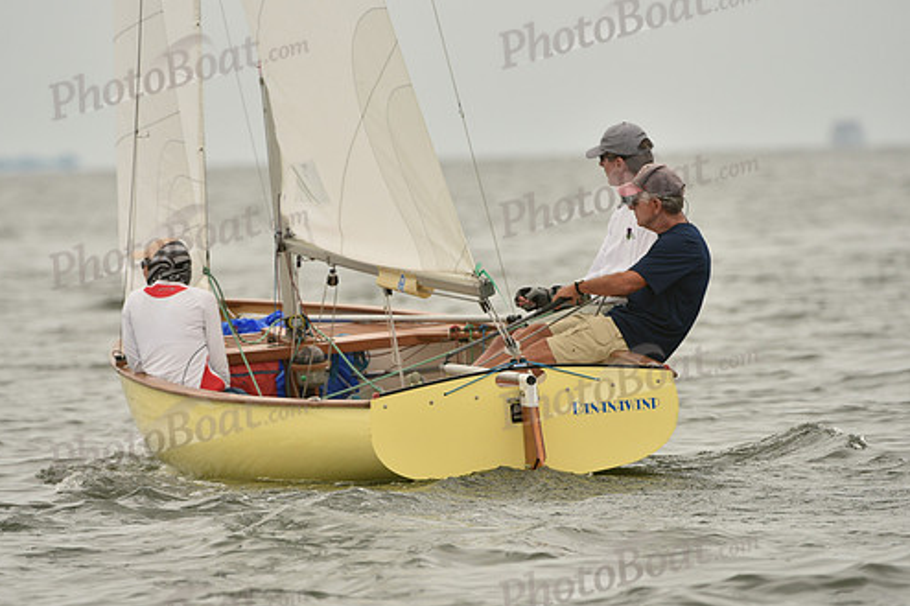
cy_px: 312
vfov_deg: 2.9
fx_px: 11876
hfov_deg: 4.4
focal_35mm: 470
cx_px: 405
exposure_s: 1/1250
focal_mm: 400
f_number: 6.3
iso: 320
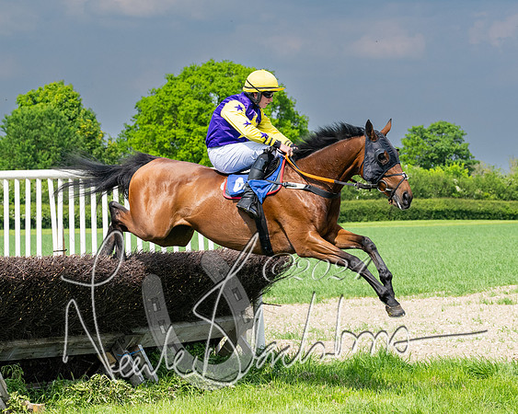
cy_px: 239
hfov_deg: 12.5
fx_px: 2356
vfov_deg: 10.0
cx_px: 293
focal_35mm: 154
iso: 400
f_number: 5
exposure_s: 1/2000
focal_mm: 70
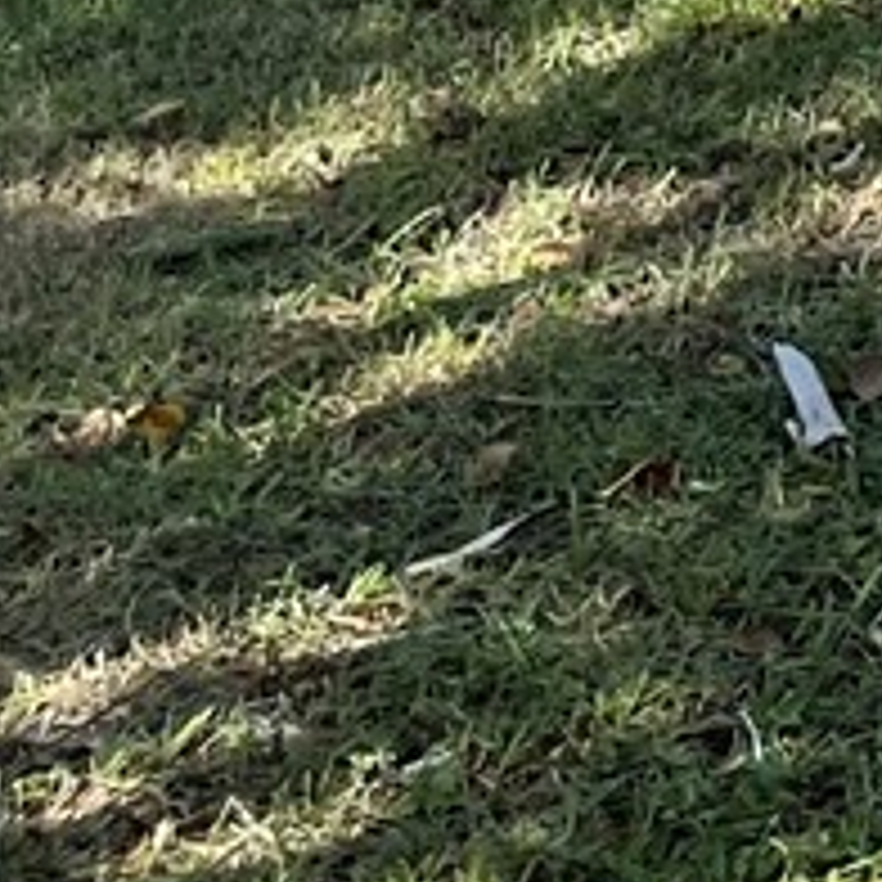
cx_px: 2876
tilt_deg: -0.9
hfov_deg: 7.8
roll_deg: +0.2
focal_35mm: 188
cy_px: -1534
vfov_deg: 8.2
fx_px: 5419
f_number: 1.6
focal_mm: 4.2
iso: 32
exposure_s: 1/1335
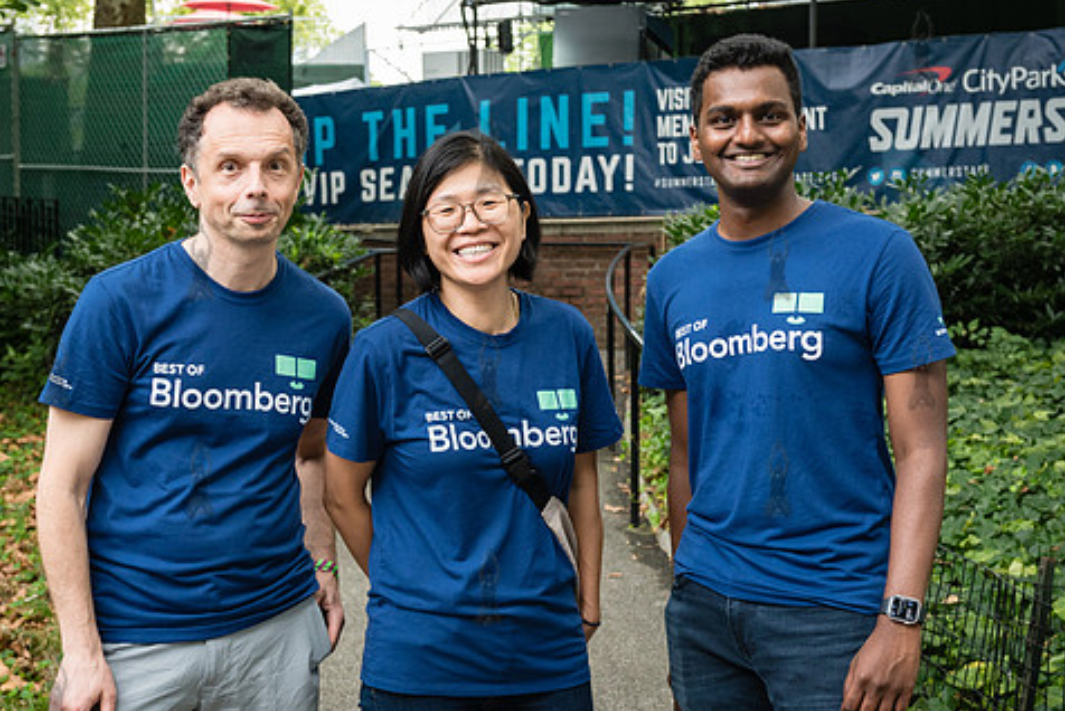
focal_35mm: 60
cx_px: 478
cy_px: 402
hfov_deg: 33.4
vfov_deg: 22.6
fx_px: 1776
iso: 1000
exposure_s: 1/160
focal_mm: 42
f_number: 4.5
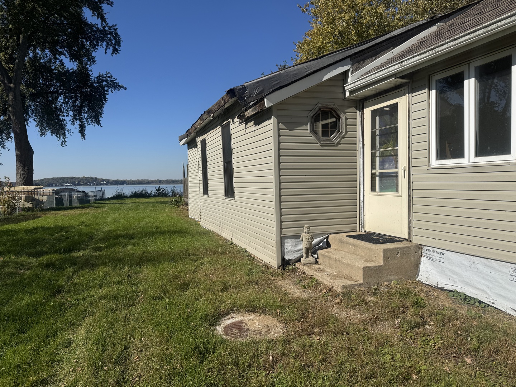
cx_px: 258
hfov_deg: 71.6
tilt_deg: -2.7
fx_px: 358
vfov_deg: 56.8
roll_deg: +1.2
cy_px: 194
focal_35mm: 24
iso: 80
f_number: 1.78
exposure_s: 1/7937
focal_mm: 6.76
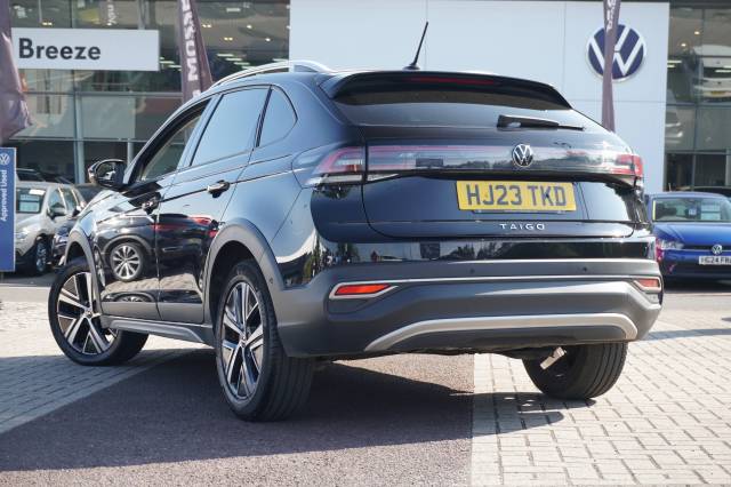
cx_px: 366
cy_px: 244
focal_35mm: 66
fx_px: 1339
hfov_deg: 30.5
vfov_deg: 20.6
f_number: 5.6
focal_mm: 44
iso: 250
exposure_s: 1/200
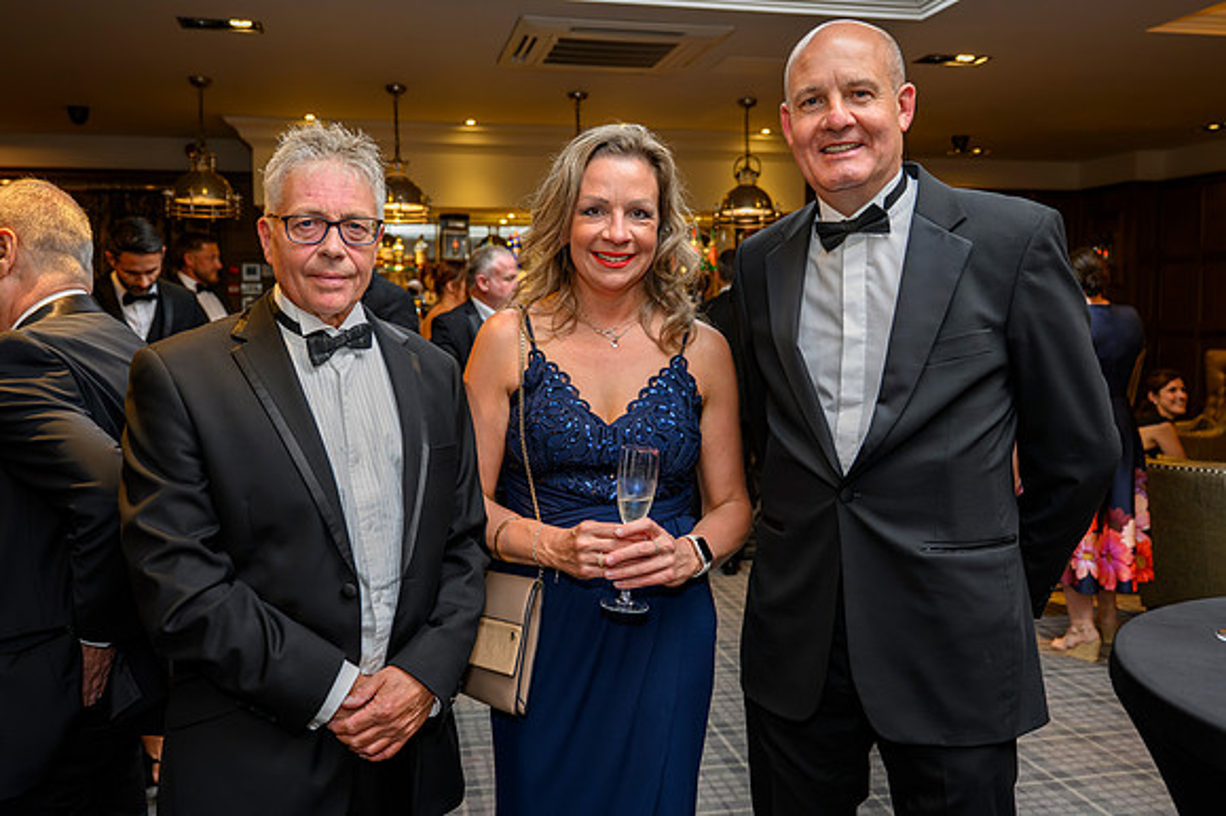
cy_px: 372
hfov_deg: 57.6
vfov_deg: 40.2
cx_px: 596
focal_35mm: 33
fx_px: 1115
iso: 2000
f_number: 4
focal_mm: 29.5
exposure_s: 1/125
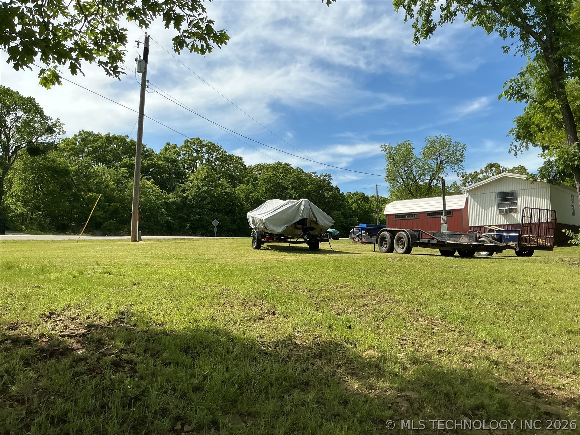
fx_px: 486
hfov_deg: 61.7
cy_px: 218
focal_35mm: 29
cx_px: 290
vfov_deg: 48.2
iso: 25
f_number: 1.8
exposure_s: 1/2141
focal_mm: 3
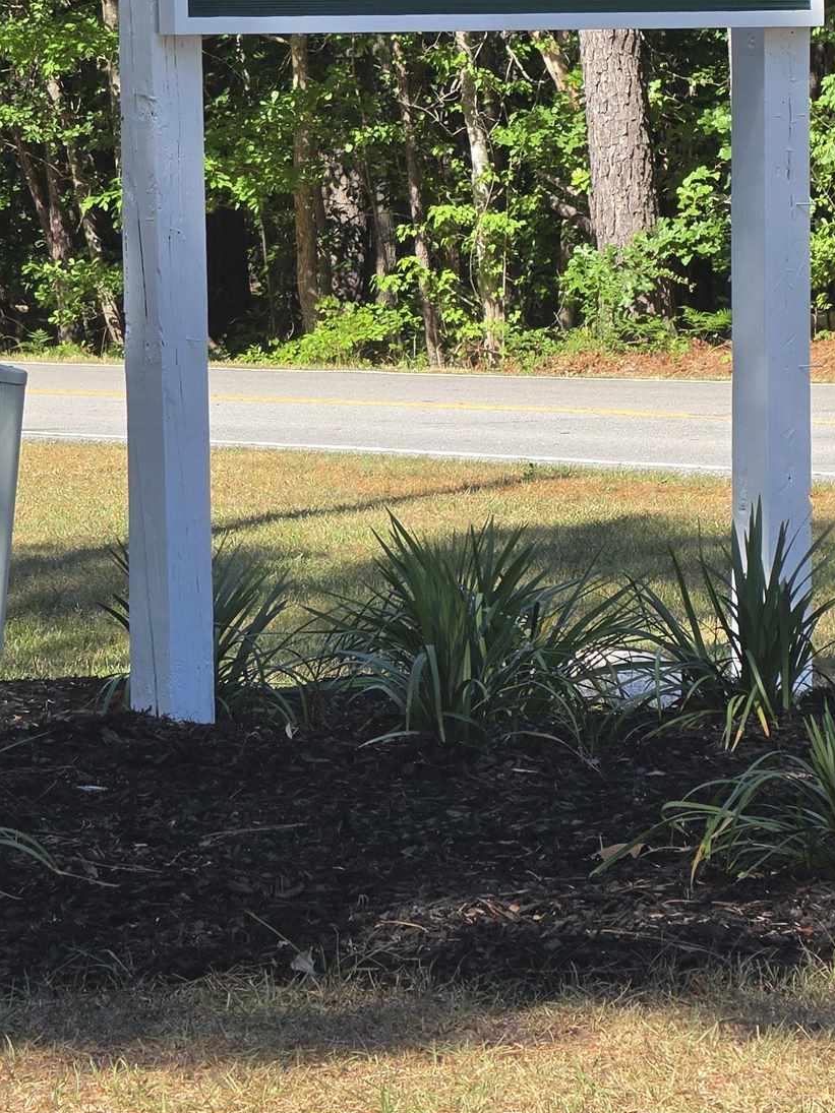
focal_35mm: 242
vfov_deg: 8.1
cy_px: -34
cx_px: 438
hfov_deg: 6.1
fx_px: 7785
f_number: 2.9
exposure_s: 1/593
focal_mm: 18.6
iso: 50
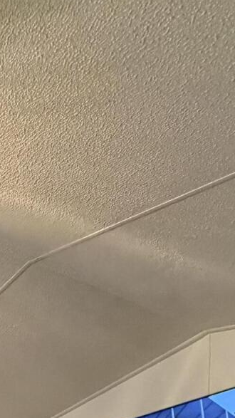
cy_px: 615
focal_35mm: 52
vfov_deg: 28.0
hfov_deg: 22.4
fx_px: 576
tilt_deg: -3.9
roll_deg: -0.1
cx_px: 17
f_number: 2.2
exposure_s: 1/60
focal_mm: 2.22
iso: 500
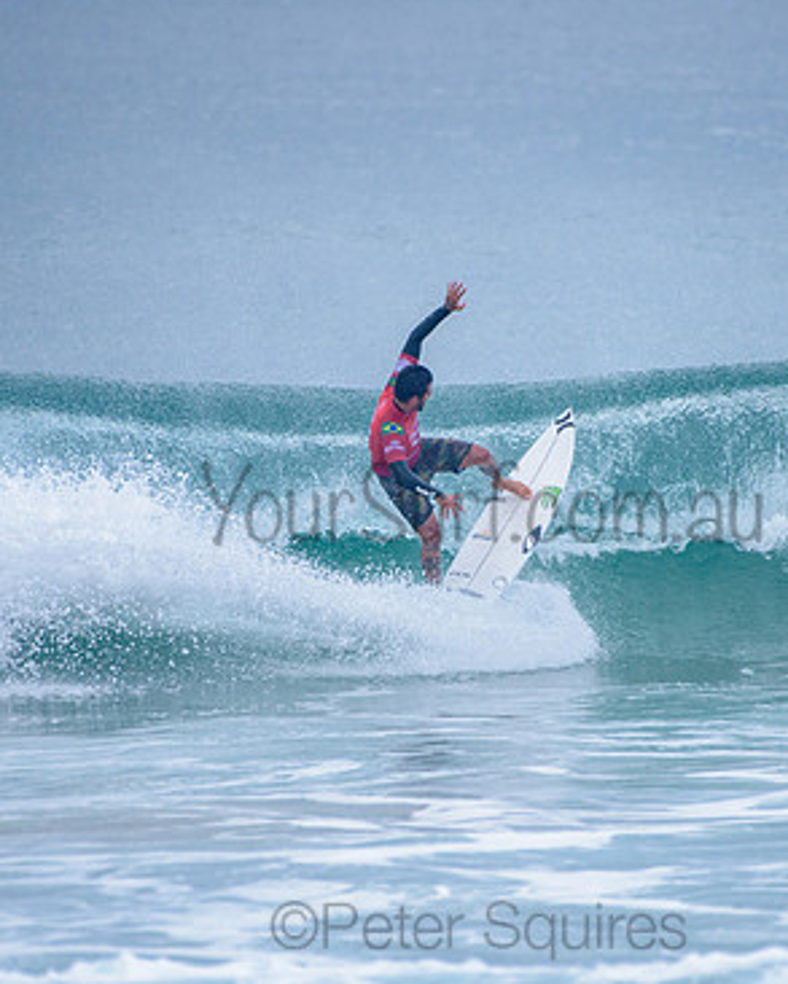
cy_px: 480
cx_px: 479
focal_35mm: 744
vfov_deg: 2.6
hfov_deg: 2.1
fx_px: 21680
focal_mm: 500
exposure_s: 1/2000
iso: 320
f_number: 5.6
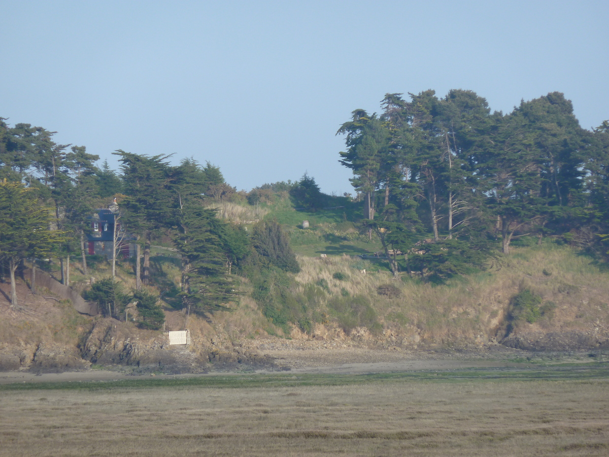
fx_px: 4891
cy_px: 228
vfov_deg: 5.3
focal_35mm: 278
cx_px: 304
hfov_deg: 7.1
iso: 80
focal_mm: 45.7
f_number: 4.8
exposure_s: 1/250
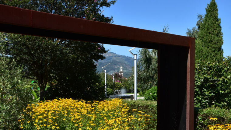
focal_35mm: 62
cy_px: 122
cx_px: 117
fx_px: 380
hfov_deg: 33.8
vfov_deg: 19.0
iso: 500
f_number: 11
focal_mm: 26
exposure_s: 1/500
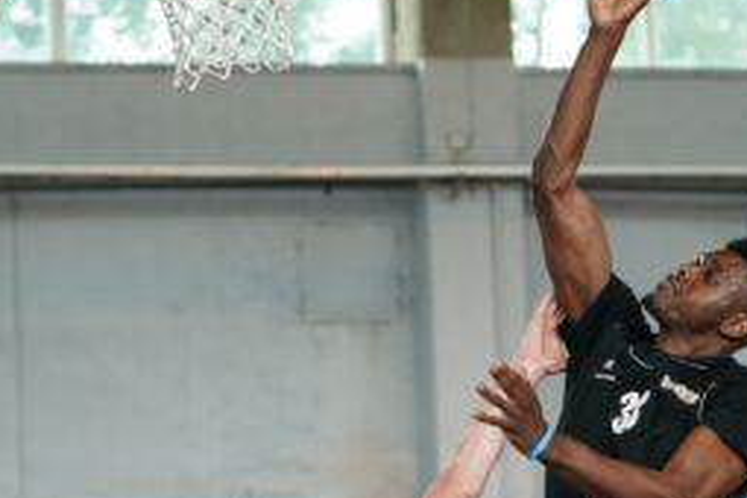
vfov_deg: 6.5
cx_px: 413
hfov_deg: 9.8
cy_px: 519
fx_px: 4378
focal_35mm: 211
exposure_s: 1/1000
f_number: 2.8
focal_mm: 70
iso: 1250
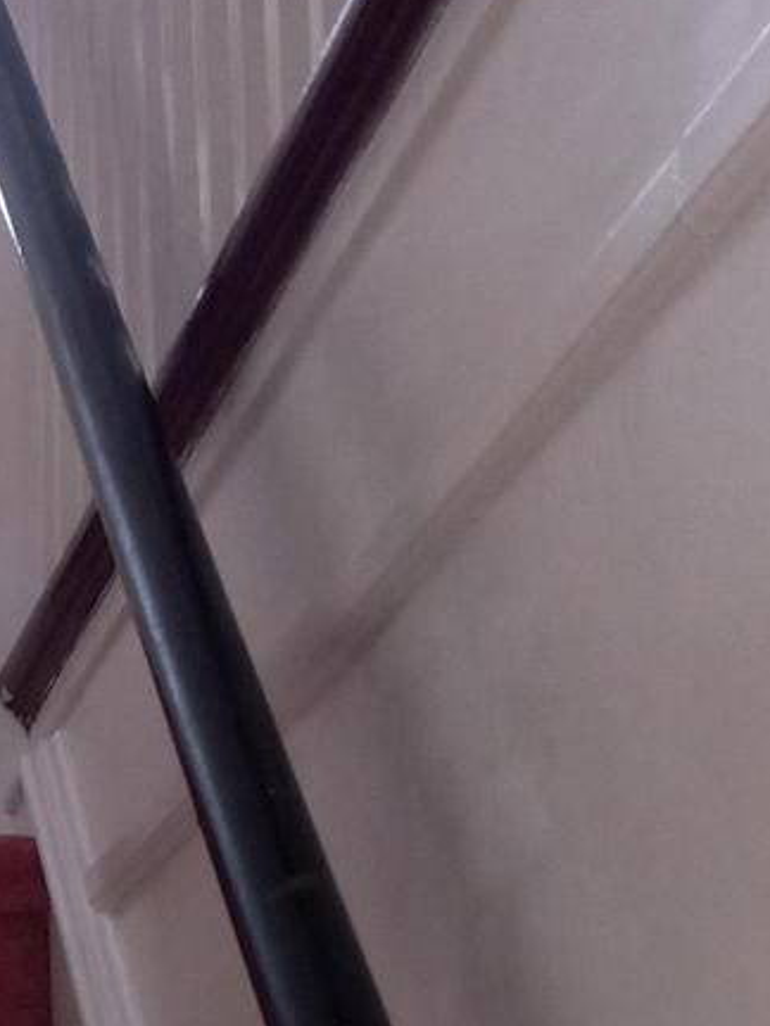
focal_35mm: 96
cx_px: -428
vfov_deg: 19.2
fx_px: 2847
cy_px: 1259
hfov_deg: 14.3
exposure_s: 1/50
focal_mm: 3.94
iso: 125
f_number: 1.8
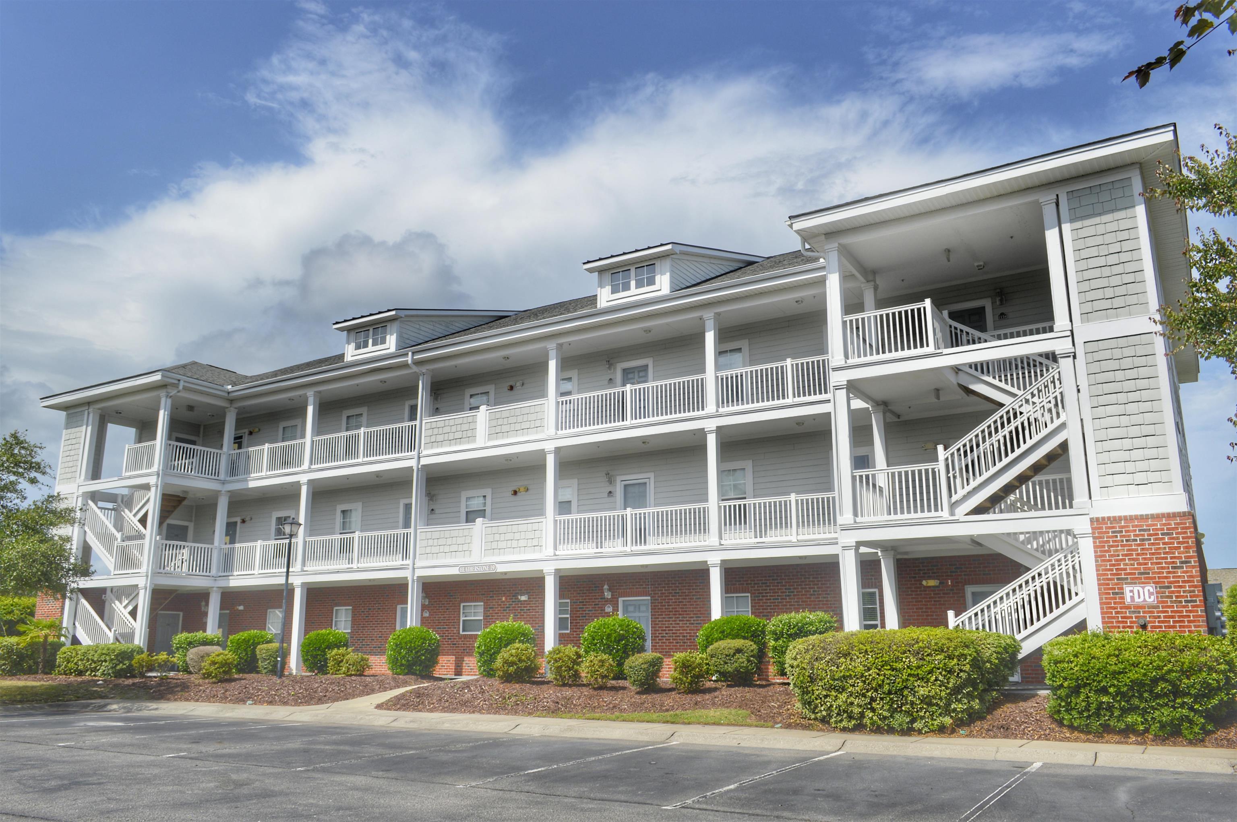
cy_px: 411
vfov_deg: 47.8
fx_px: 927
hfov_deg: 67.4
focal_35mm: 27
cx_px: 618
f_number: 9
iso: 100
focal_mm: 18
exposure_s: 1/320
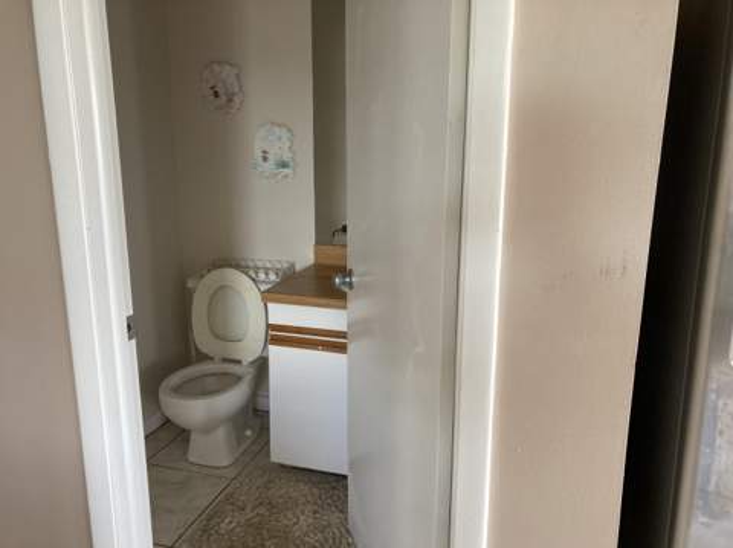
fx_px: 592
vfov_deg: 49.7
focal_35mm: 28
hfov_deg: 63.5
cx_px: 366
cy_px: 274
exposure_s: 1/68
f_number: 1.8
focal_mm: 3.99
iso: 80
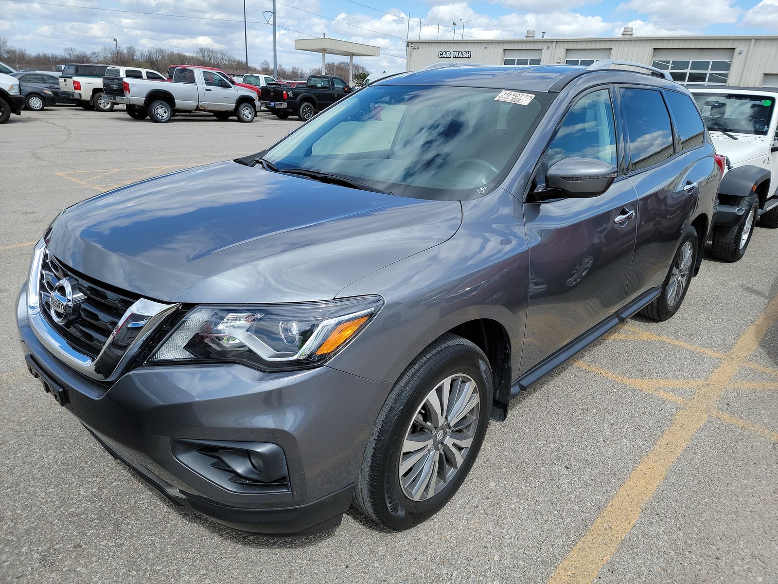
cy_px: 292
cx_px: 389
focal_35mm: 24
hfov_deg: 71.6
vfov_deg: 56.8
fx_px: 539
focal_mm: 6.7
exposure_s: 1/720
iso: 50
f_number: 1.8
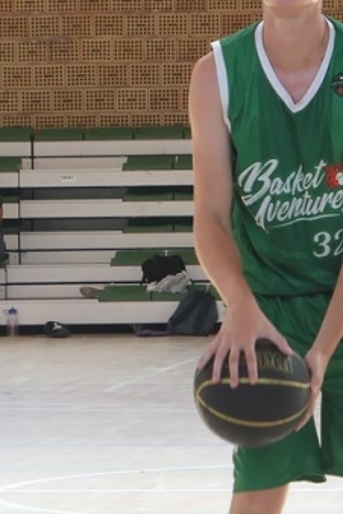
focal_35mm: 324
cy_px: 94
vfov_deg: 6.4
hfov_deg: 4.2
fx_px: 4630
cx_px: 258
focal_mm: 26.4
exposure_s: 1/125
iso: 320
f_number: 2.8
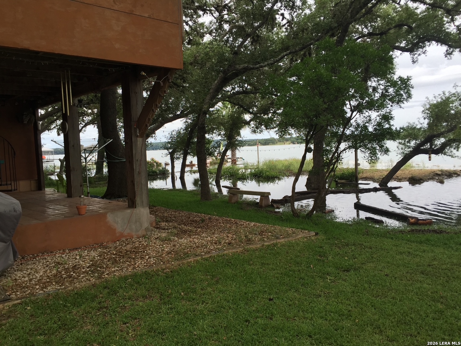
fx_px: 386
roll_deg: +1.7
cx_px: 230
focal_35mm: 29
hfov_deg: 61.7
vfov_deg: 48.2
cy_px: 173
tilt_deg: -4.5
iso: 32
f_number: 2.2
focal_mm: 4.15
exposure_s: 1/412
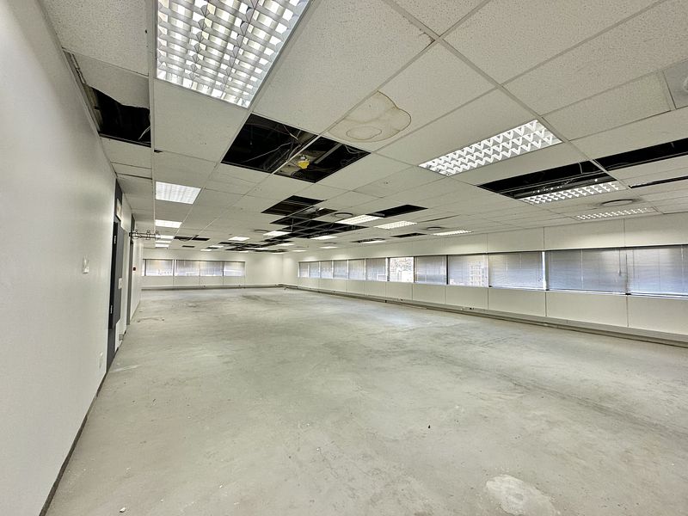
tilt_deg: +2.9
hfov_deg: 102.1
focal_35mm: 14
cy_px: 258
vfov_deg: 85.7
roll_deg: -0.4
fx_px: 278
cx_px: 344
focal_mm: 2.22
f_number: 2.2
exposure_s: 1/100
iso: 160
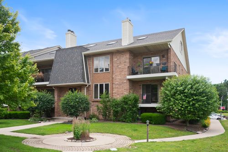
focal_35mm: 31
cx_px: 114
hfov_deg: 60.3
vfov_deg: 42.3
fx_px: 196
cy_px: 76
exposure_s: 1/400
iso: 400
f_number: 8
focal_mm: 31
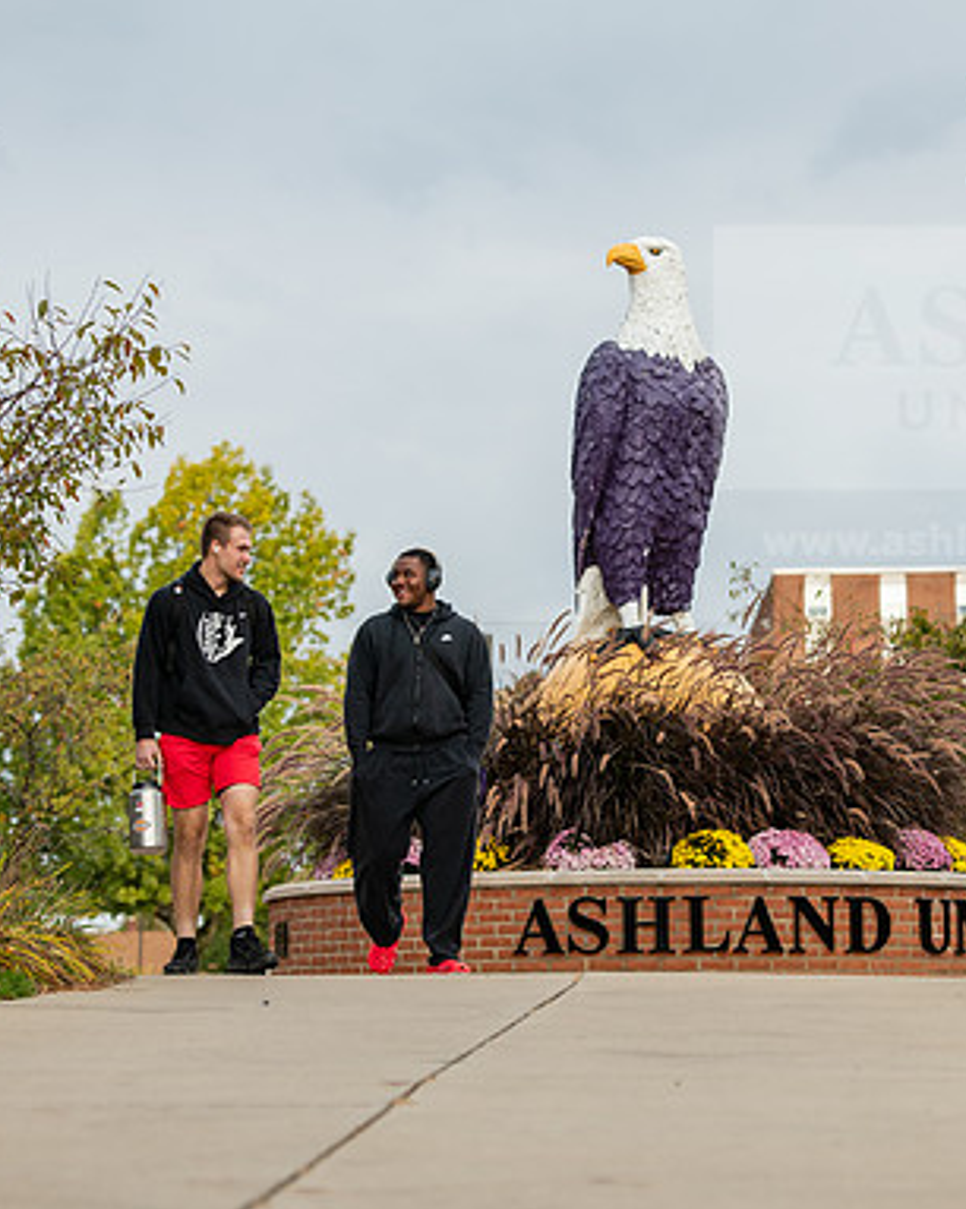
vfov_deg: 15.0
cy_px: 608
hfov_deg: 12.0
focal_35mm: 128
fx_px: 4578
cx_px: 619
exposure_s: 1/400
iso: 200
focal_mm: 90
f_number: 3.5
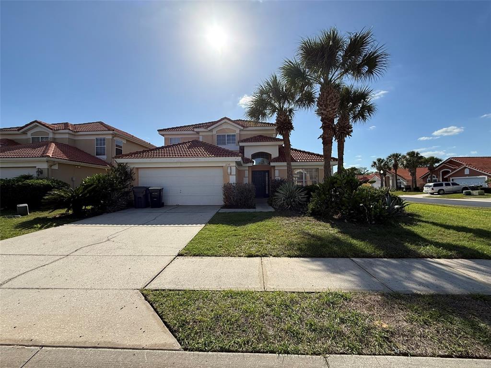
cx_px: 246
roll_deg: +0.2
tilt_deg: +1.4
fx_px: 199
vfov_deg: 85.7
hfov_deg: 102.1
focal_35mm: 14
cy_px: 184
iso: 50
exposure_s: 1/1961
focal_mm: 2.22
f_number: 2.2
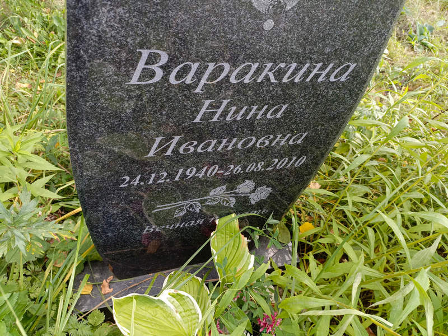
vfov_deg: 54.9
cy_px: 168
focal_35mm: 25
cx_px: 224
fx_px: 324
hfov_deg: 69.4
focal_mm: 4.76
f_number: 1.69
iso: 166
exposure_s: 1/100
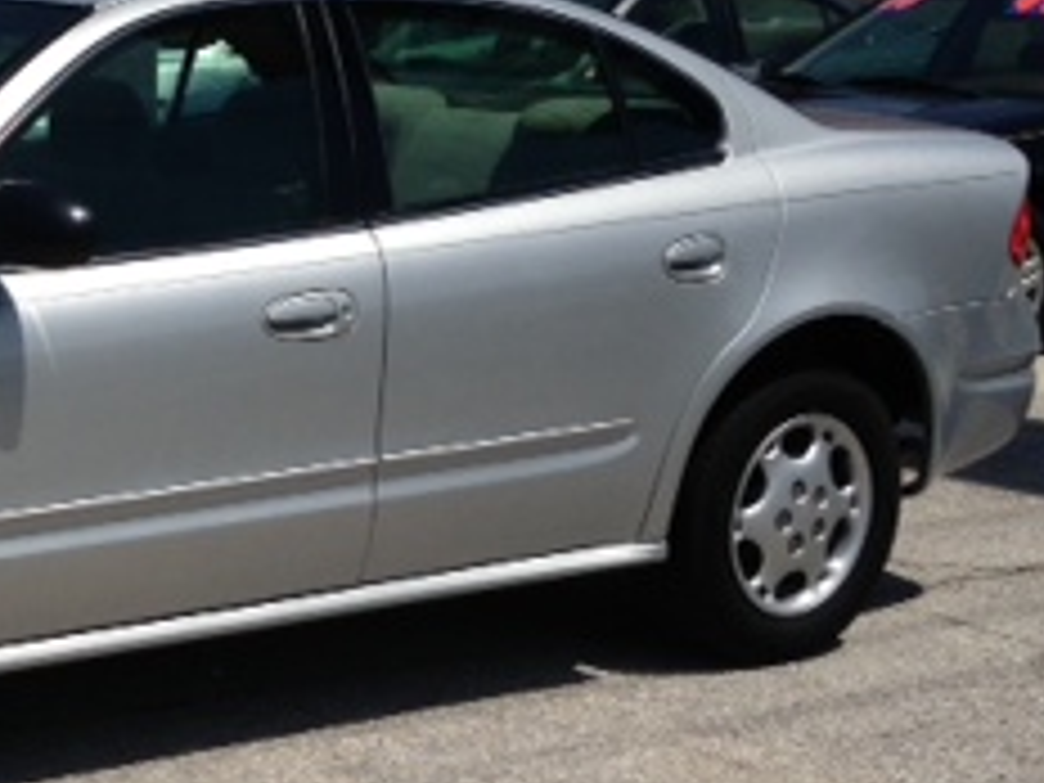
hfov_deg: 20.6
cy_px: 486
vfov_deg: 16.2
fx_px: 2745
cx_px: -76
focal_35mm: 91
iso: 50
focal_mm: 4.13
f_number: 2.4
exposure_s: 1/3390
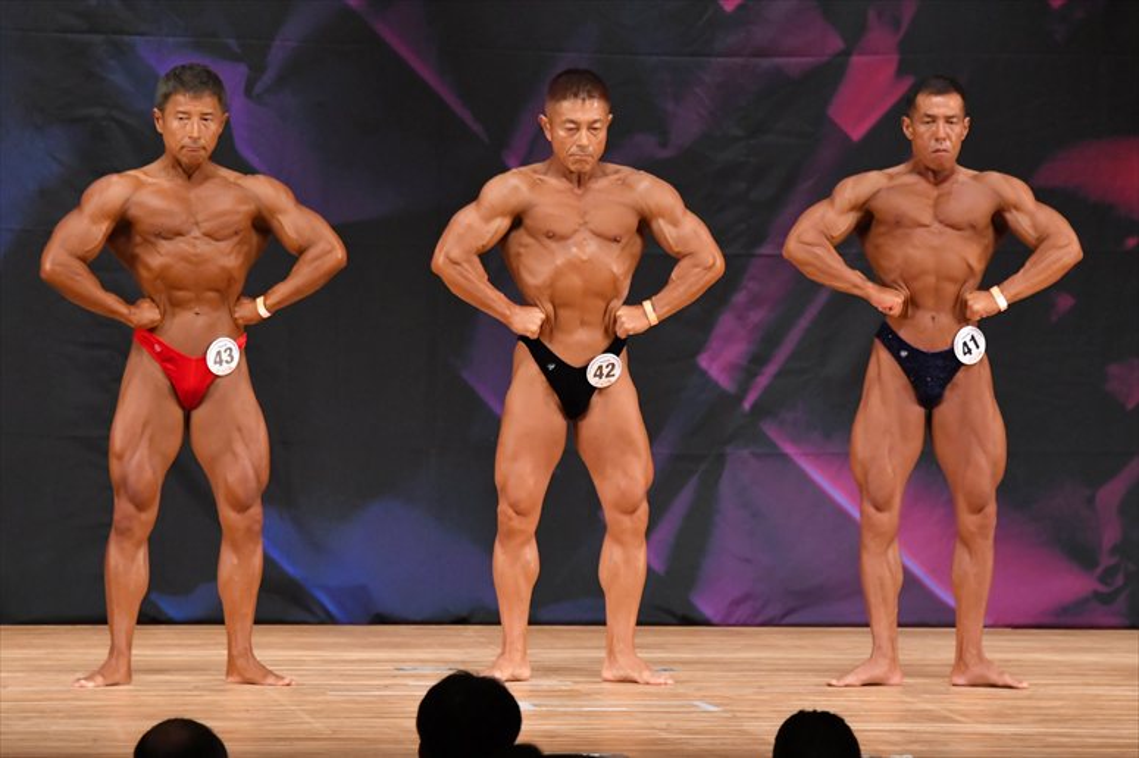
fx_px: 9013
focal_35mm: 285
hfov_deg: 7.2
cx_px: 570
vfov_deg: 4.8
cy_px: 379
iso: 5600
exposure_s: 1/400
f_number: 5.6
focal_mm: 190
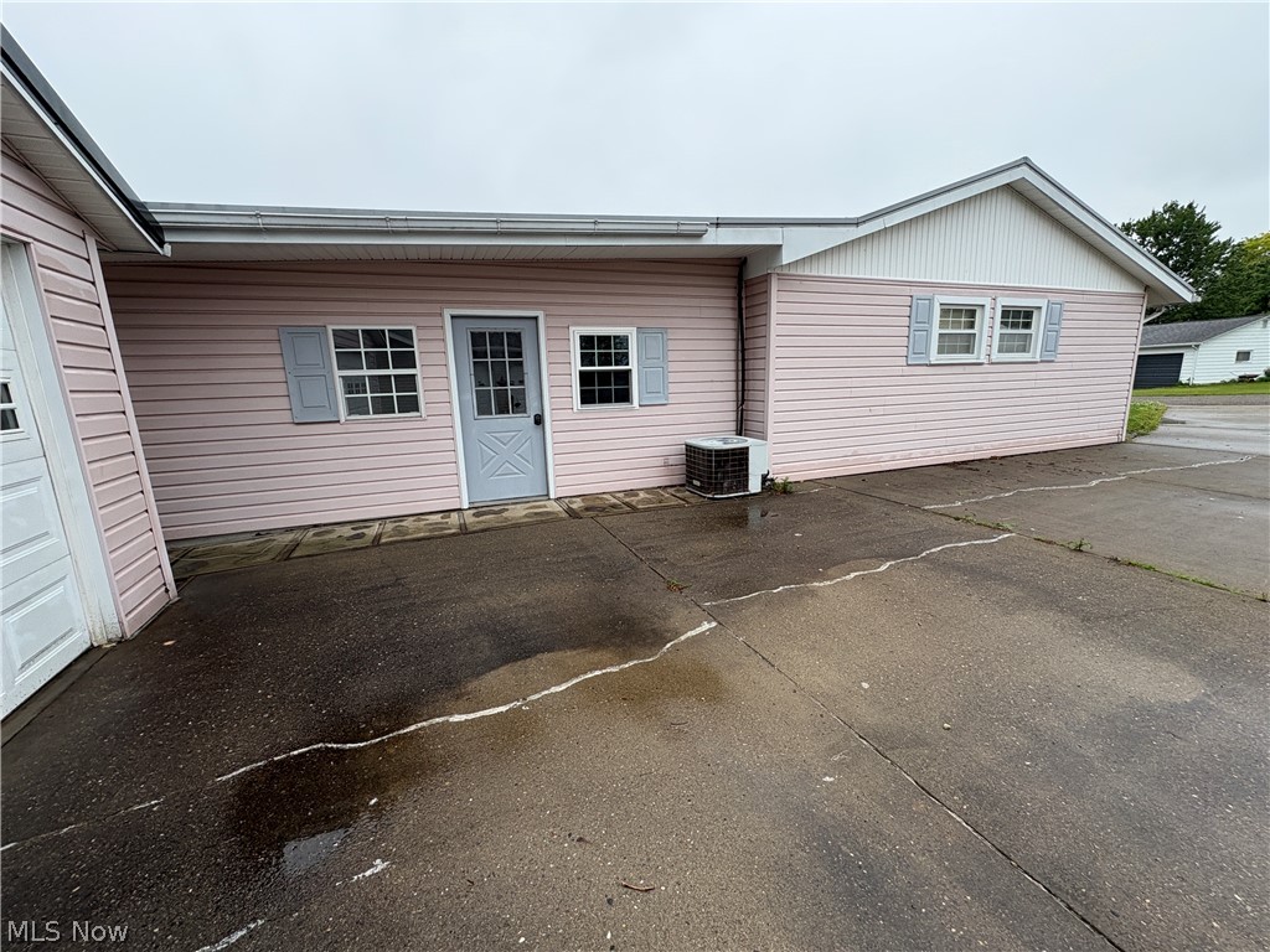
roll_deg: +2.9
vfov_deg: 85.7
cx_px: 635
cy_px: 476
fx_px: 514
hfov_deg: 102.1
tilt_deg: -9.6
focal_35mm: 14
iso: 40
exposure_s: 1/202
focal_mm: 2.22
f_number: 2.2
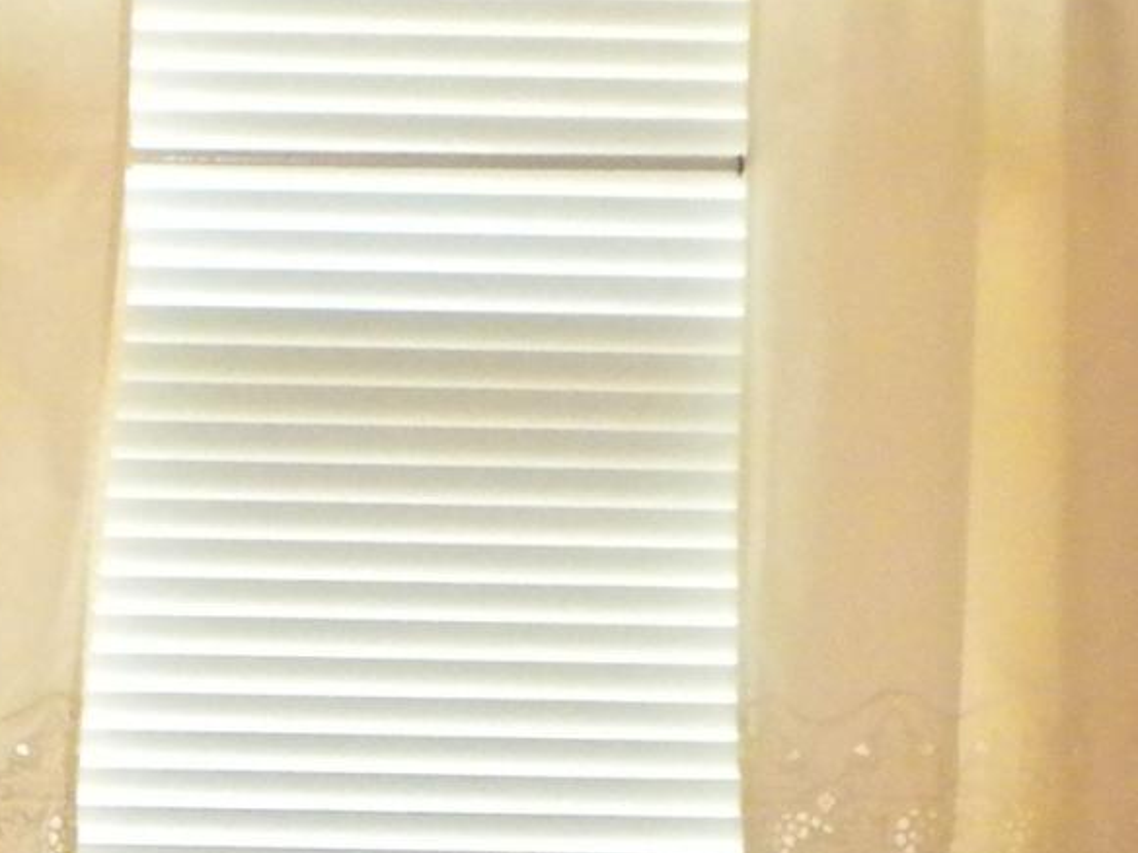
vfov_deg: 7.7
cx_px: 275
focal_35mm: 190
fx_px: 6246
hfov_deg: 10.4
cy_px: 1328
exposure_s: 1/30
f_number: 3.5
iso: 400
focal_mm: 6.6
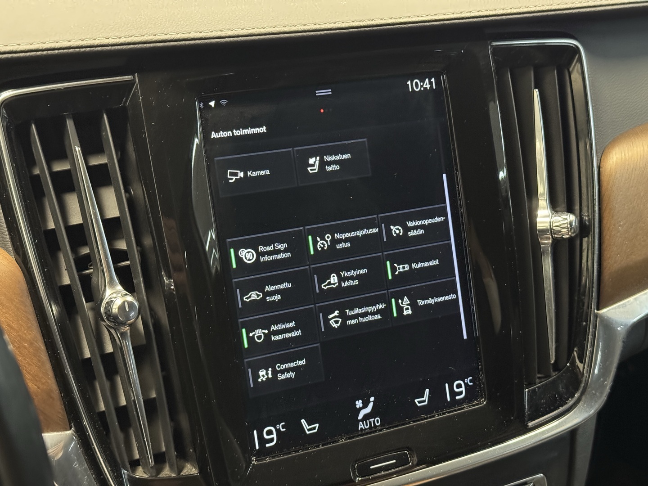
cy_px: 243
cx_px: 324
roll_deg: -1.1
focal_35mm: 48
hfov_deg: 39.7
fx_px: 899
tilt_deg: -24.6
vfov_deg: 30.3
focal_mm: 6.76
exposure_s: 1/27
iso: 800
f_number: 1.78
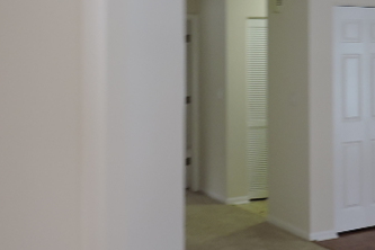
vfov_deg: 22.4
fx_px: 625
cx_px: 328
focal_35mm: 60
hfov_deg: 32.0
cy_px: 56
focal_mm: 5.4
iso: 180
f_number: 3.1
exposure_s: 1/30
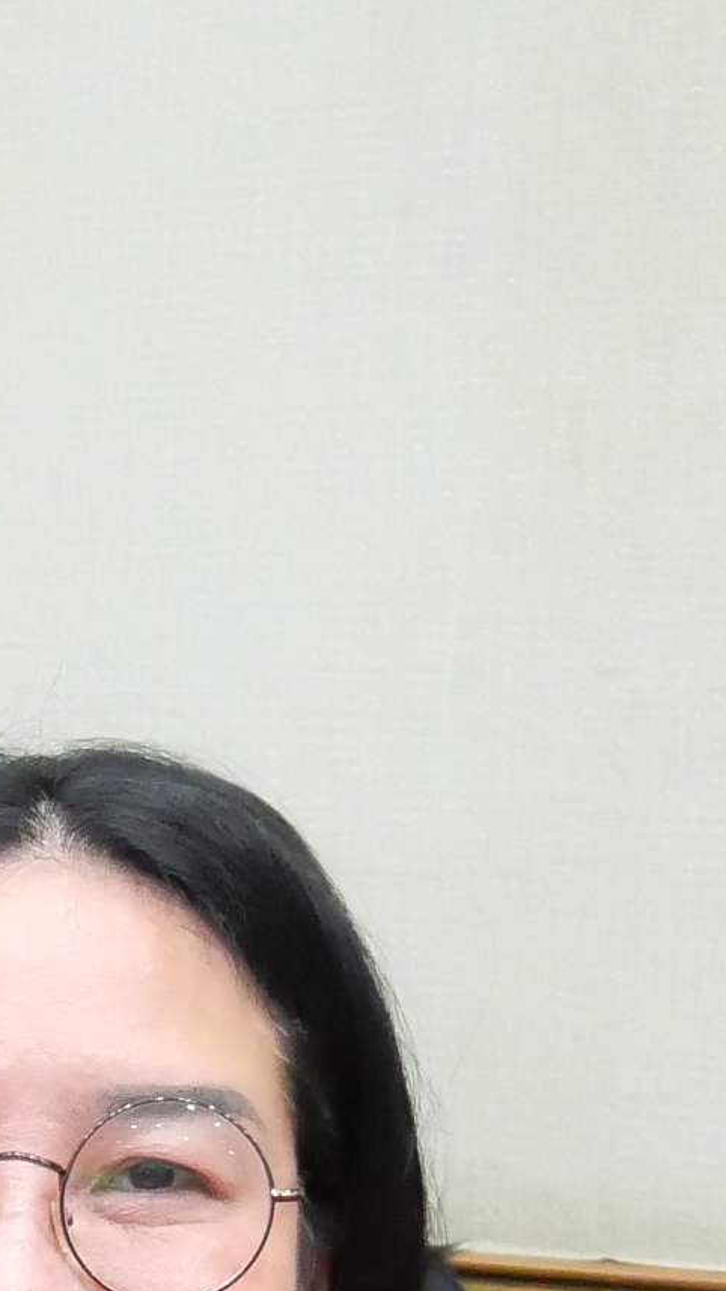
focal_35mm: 109
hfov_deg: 10.3
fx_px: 3731
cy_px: 1502
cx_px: -667
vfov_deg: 18.7
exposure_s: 1/60
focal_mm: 12
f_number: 3.5
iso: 3200
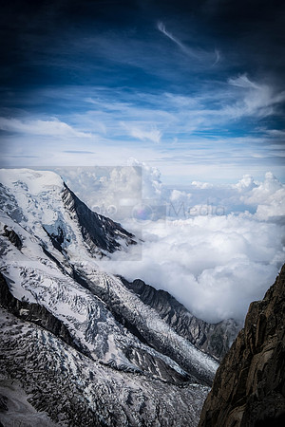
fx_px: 427
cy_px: 214
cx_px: 142
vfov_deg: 53.1
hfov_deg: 36.9
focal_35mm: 36
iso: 200
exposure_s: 1/450
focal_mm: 24
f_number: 11
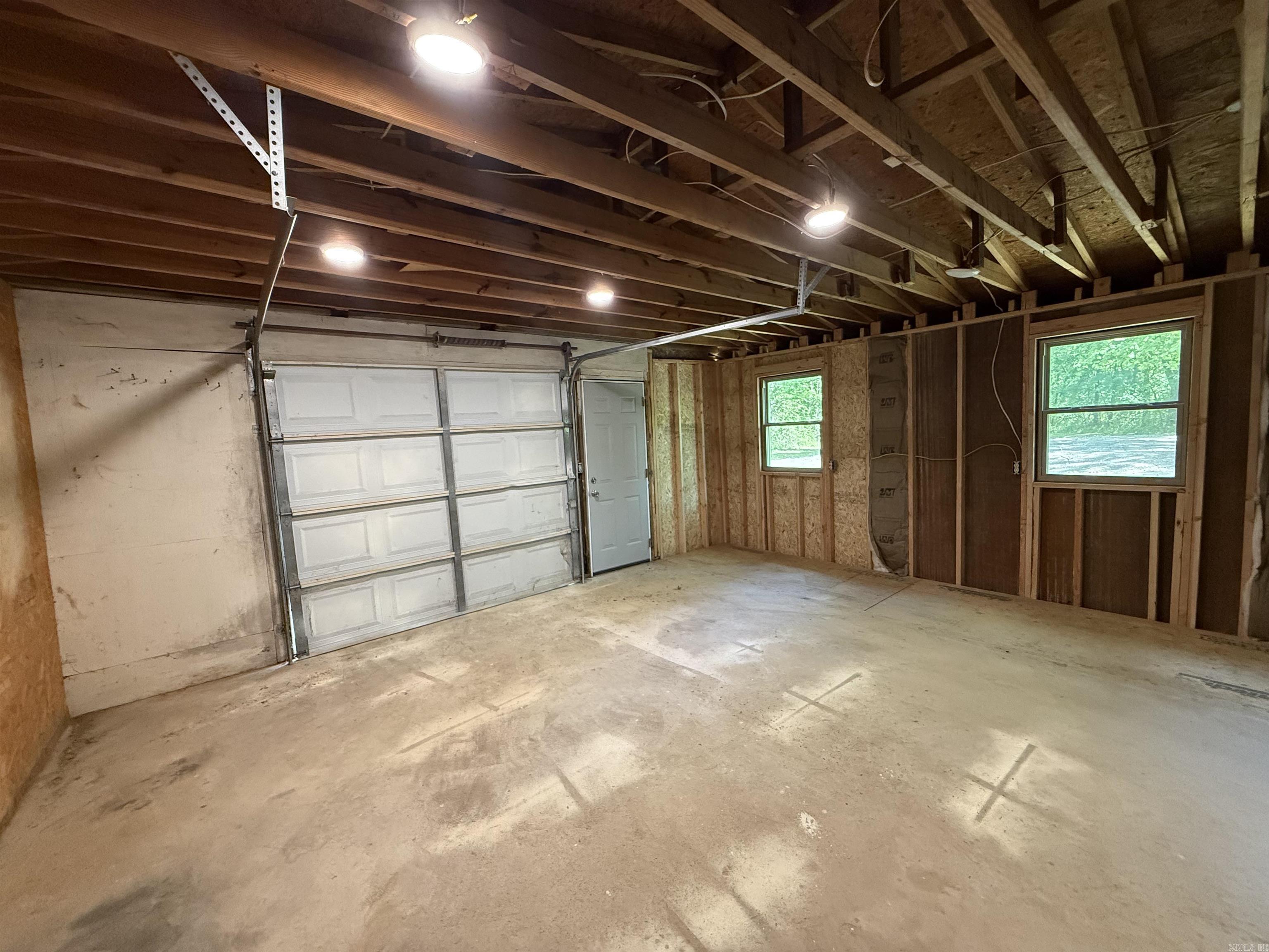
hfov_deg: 102.1
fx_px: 513
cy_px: 476
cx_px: 634
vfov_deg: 85.7
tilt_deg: -4.2
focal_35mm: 14
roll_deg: +2.8
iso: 640
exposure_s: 1/120
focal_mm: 2.22
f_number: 2.2
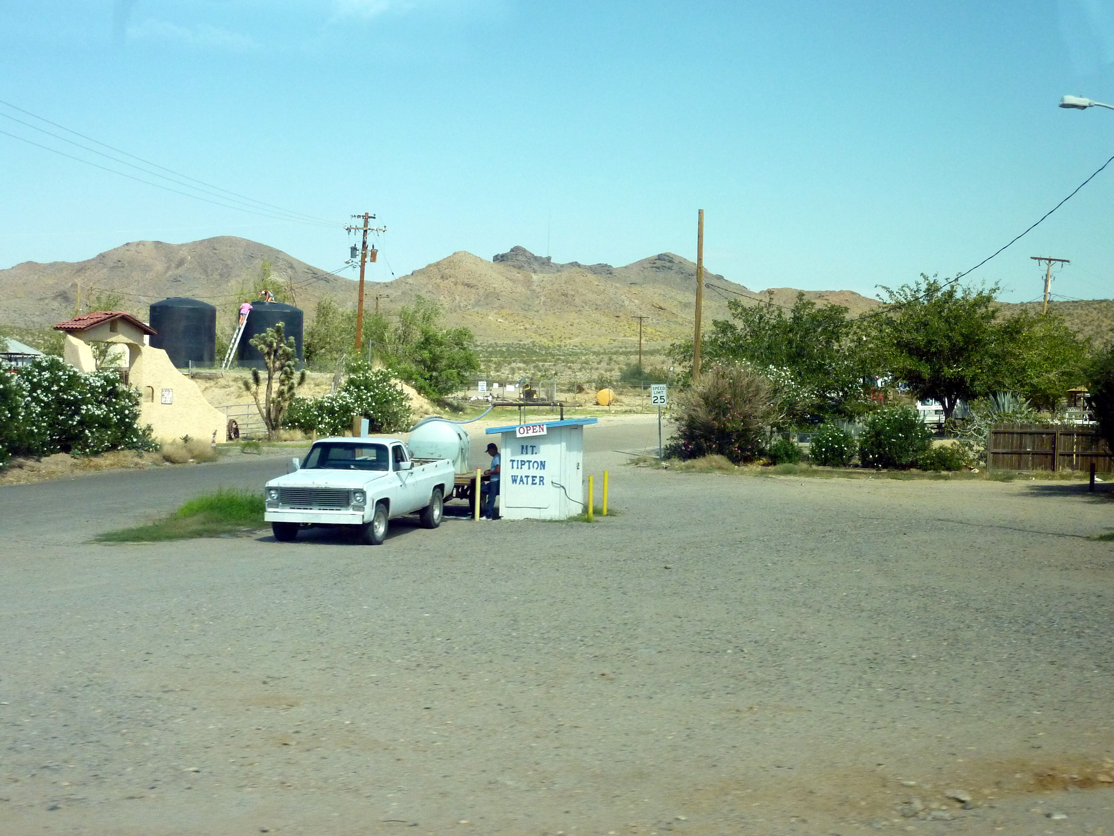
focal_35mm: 55
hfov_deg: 34.9
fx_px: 1770
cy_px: 418
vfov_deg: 26.6
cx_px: 557
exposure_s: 1/250
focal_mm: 9.1
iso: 320
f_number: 3.9
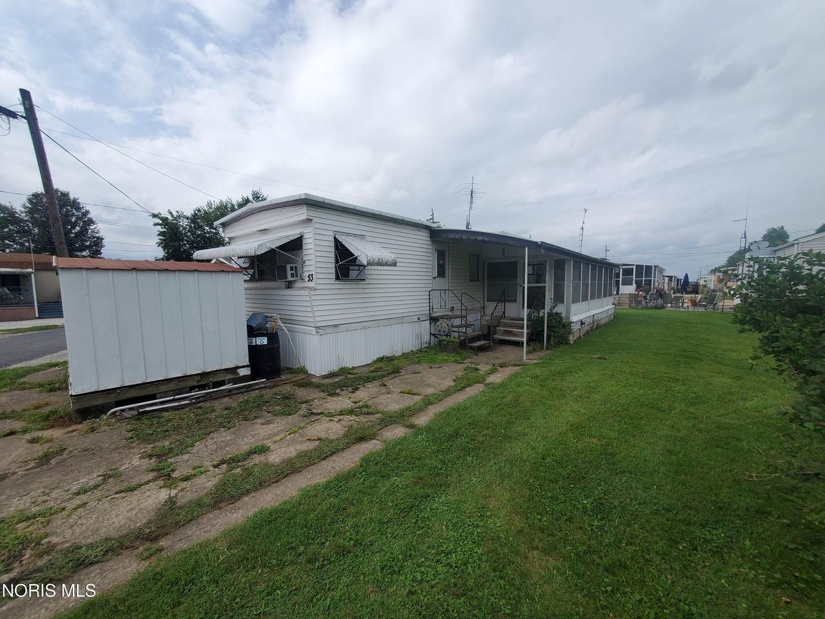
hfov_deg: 106.2
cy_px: 310
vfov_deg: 89.9
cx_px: 412
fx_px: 310
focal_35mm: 13
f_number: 2.2
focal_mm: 1.8
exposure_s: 1/1293
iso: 50
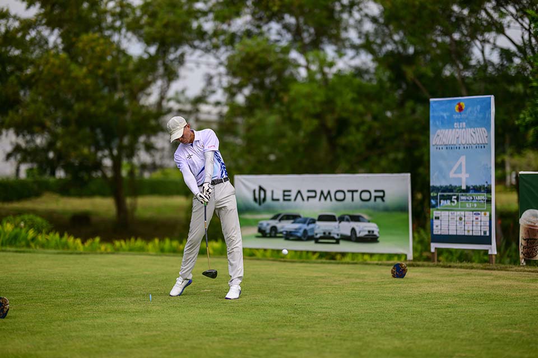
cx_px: 269
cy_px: 179
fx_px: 1270
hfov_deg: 23.9
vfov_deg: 16.1
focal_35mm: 85
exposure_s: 1/12800
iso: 110
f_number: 1.2
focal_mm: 85
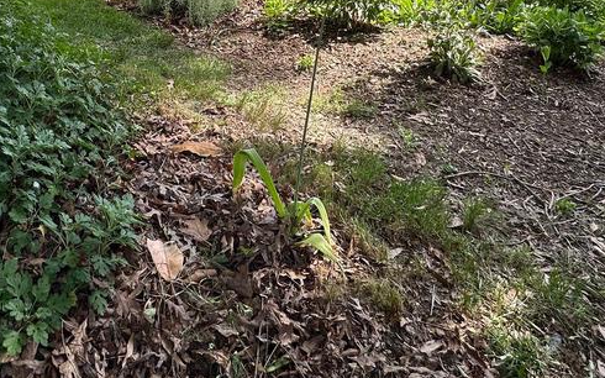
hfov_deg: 59.6
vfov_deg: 35.9
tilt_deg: -6.3
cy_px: -14
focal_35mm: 31
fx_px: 511
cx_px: 194
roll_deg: -0.1
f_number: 2.2
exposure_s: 1/329
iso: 40
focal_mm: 2.22
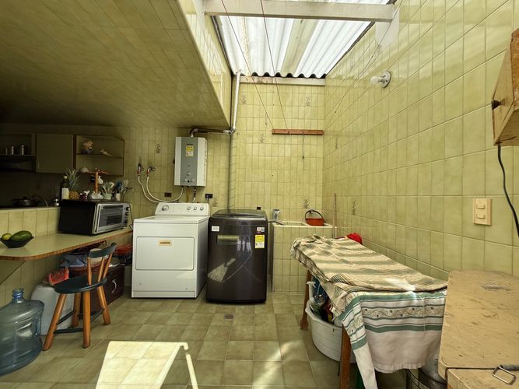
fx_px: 210
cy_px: 194
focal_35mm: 14
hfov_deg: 102.1
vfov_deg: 85.7
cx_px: 260
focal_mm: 2.22
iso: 50
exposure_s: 1/400
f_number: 2.2
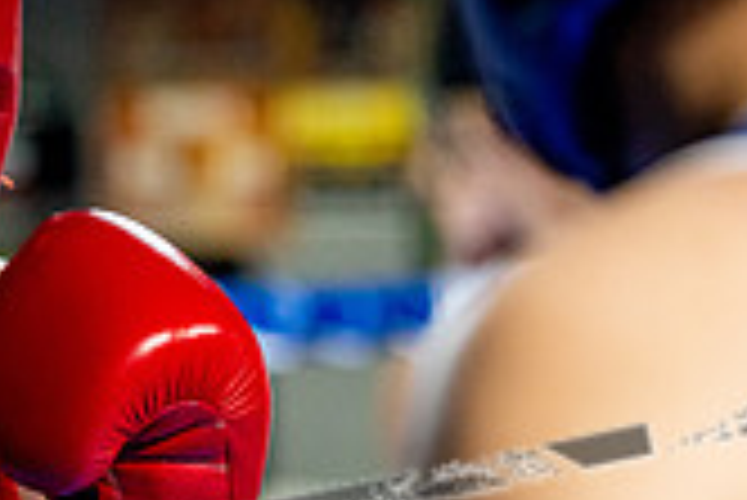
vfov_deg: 3.9
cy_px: 646
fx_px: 7248
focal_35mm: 349
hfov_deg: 5.9
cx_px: -81
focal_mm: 100
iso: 4000
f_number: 2
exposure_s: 1/1000
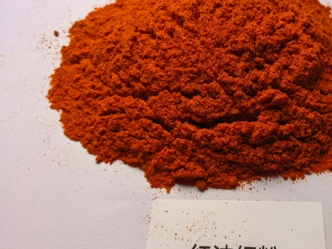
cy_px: 113
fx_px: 355
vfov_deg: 38.6
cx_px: 251
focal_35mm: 37
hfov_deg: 48.2
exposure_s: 1/100
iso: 125
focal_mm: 5.75
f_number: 2.8
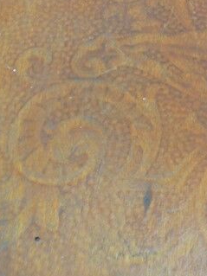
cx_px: 284
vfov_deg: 20.3
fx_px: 766
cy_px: 62
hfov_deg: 14.6
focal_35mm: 96
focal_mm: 6.1
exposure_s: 1/30
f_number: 4
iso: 320
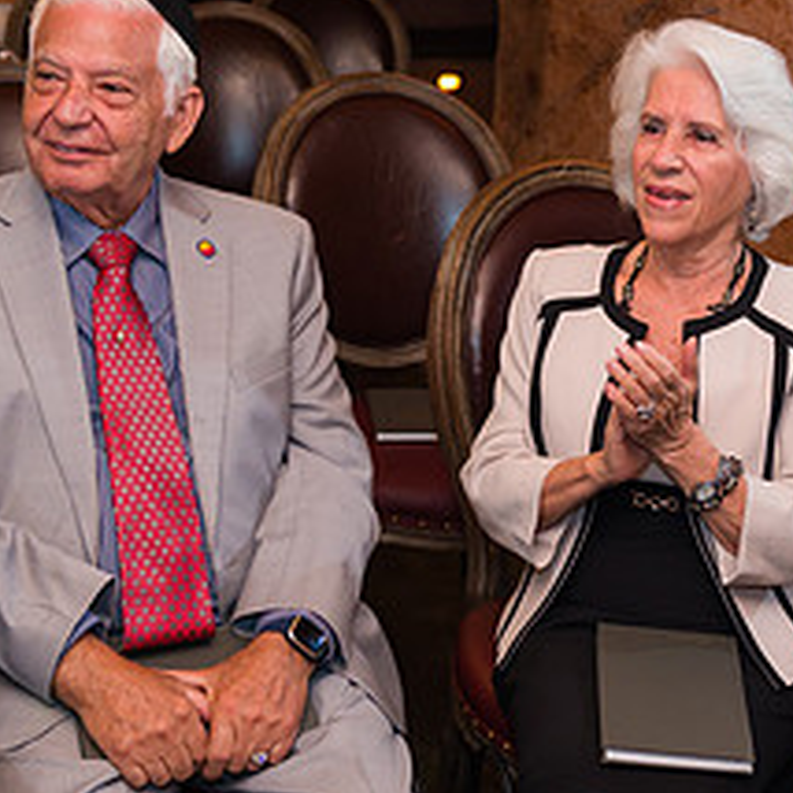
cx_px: 614
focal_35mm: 78
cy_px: 387
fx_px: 2022
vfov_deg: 22.2
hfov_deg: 22.0
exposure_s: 1/200
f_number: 4
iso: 1250
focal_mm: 32
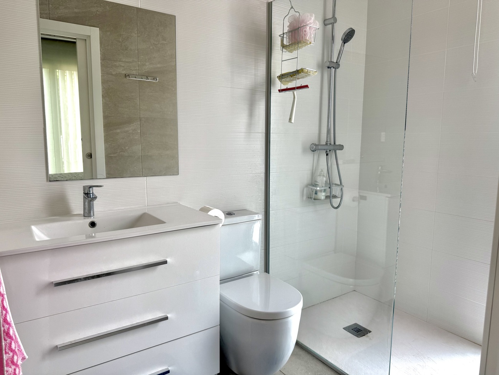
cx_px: 250
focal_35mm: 24
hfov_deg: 71.6
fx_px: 346
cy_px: 188
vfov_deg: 56.8
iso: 80
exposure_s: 1/121
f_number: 1.78
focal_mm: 6.76
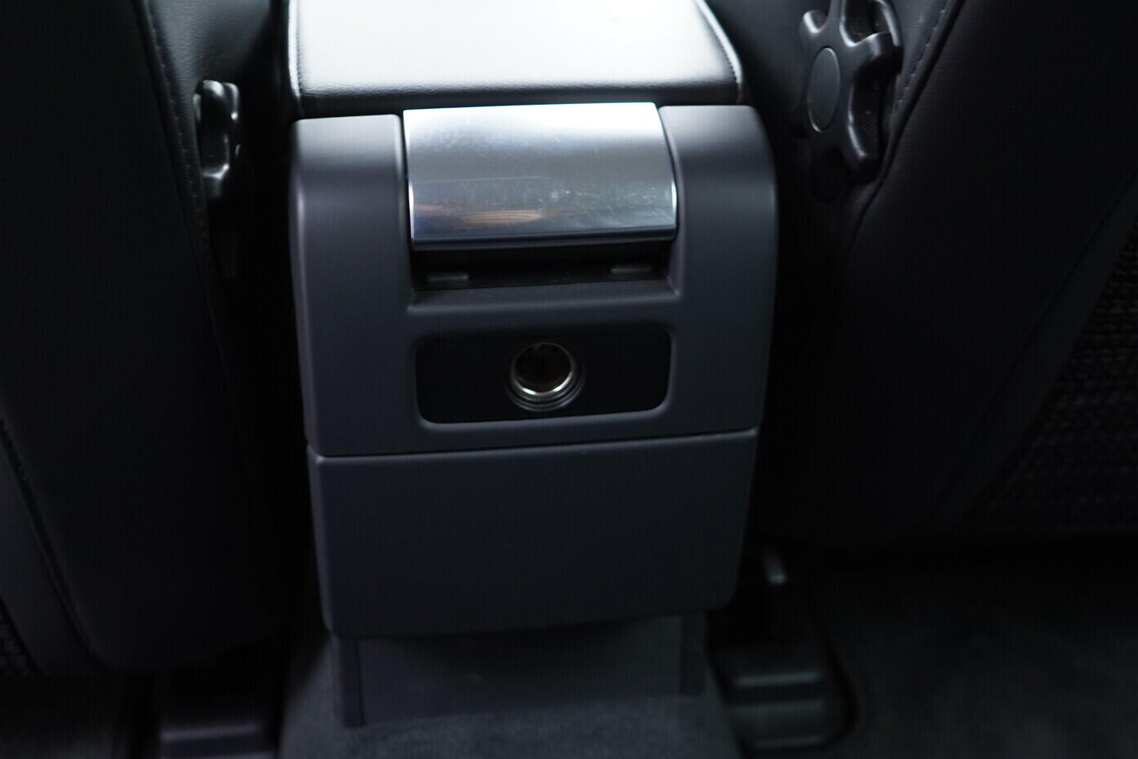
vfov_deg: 35.9
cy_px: 379
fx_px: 1170
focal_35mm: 37
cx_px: 554
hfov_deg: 51.9
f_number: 2.8
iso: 800
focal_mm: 24
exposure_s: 1/40
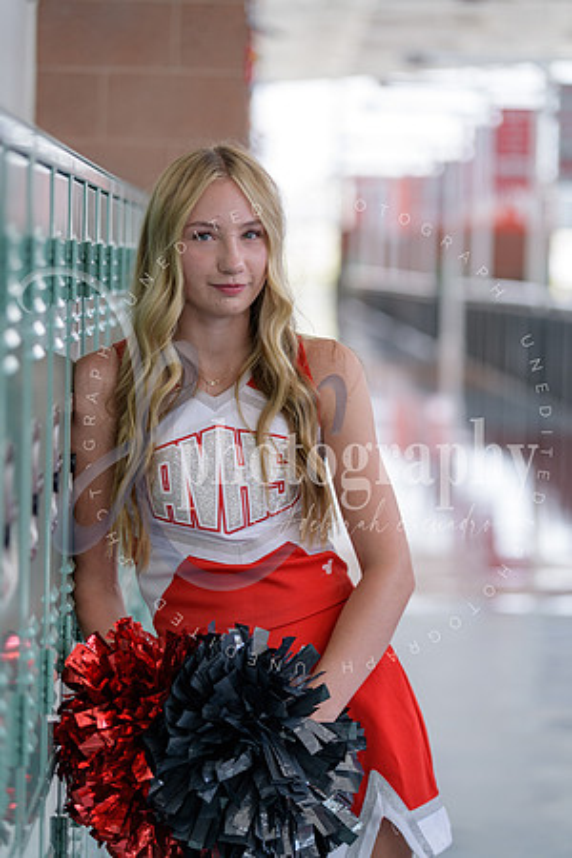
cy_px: 429
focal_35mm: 102
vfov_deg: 20.0
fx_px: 2431
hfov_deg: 13.4
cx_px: 286
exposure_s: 1/125
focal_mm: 102
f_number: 2.8
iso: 250
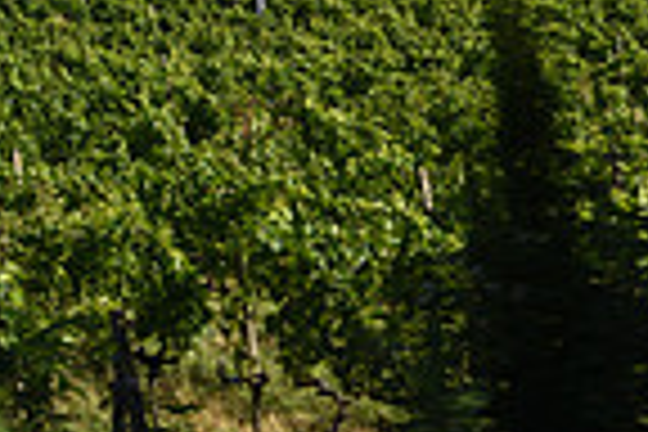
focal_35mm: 113
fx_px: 2034
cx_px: -544
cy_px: -358
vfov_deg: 11.2
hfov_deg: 15.4
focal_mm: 28
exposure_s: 1/200
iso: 64
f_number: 5.6
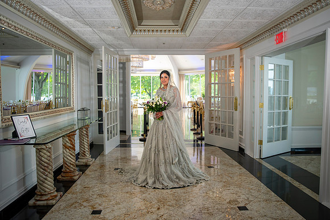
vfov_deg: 48.0
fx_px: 248
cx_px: 166
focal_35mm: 27
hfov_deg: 67.4
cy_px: 109
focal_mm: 26
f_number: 2.8
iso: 1000
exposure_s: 1/800
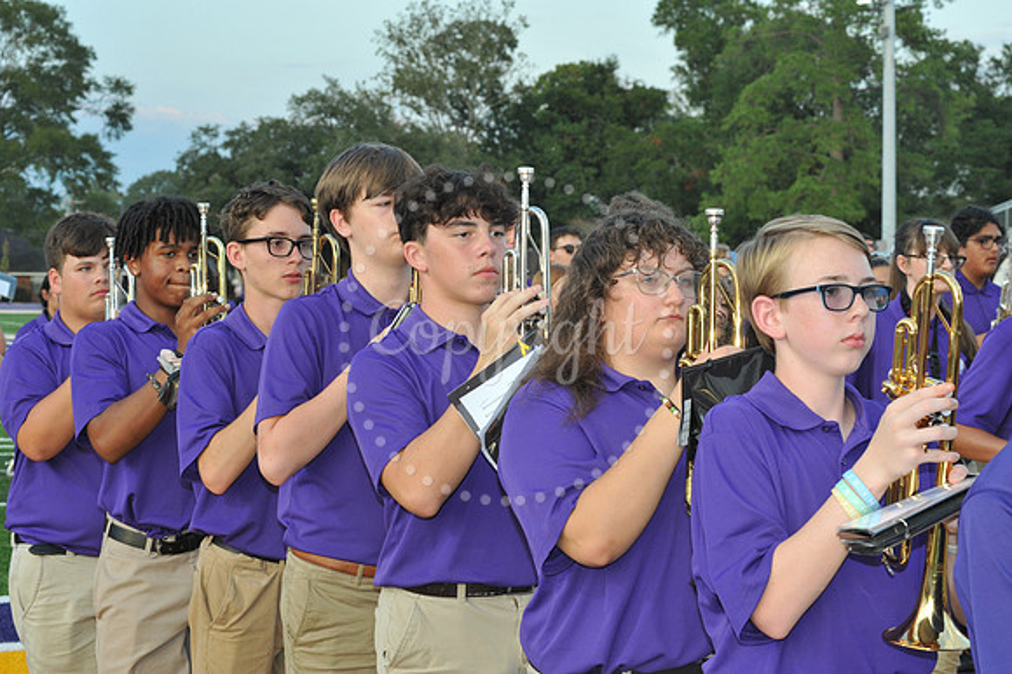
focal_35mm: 86
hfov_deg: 23.7
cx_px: 506
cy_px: 337
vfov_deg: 15.9
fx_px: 2416
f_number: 13
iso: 1600
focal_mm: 86
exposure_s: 1/250
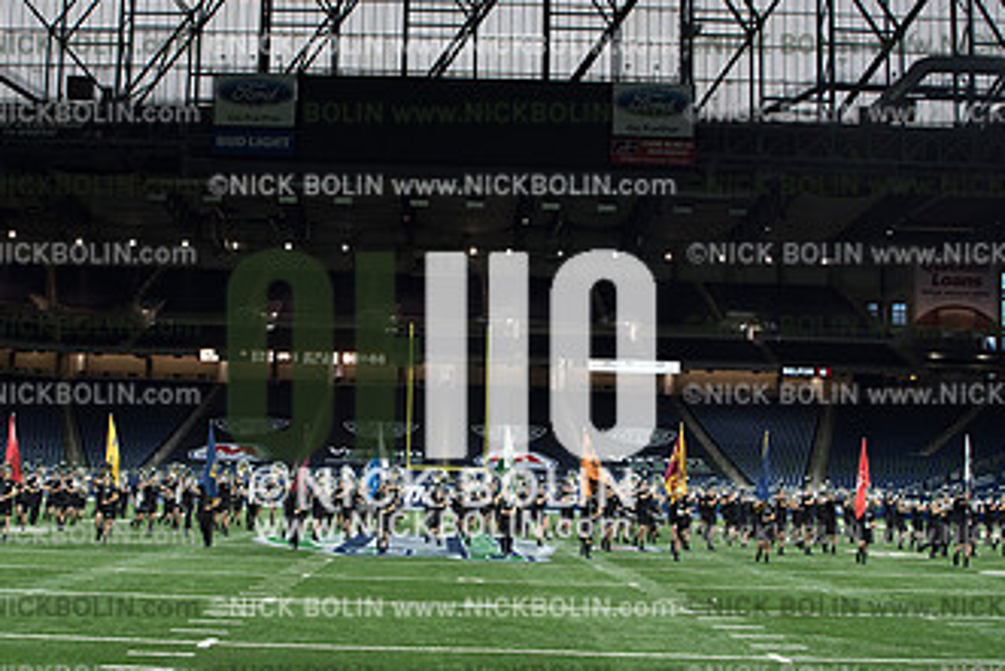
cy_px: 396
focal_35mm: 42
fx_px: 1173
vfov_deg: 31.8
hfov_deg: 46.3
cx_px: 440
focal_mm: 24
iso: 800
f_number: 3.2
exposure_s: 1/500
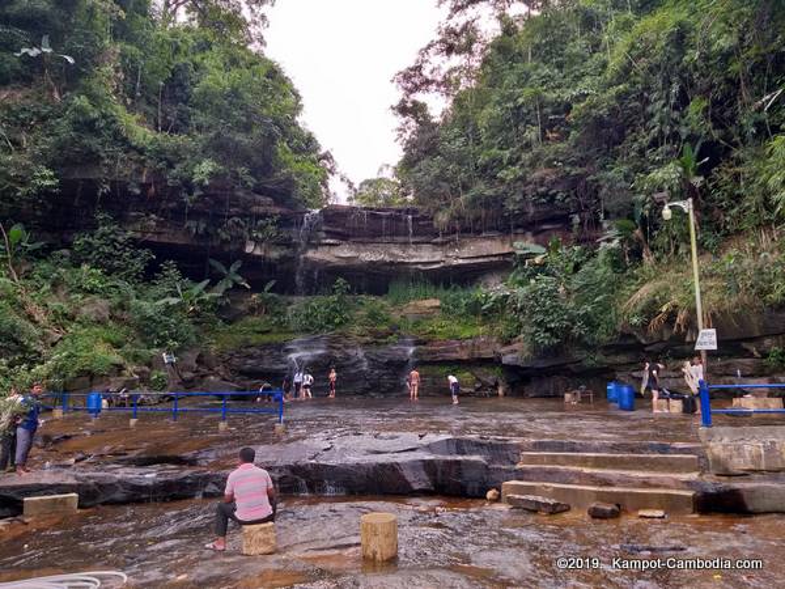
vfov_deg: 53.1
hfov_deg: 67.3
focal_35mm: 26
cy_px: 294
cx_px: 392
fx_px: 590
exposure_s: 1/111
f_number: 1.7
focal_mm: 3.93
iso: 40
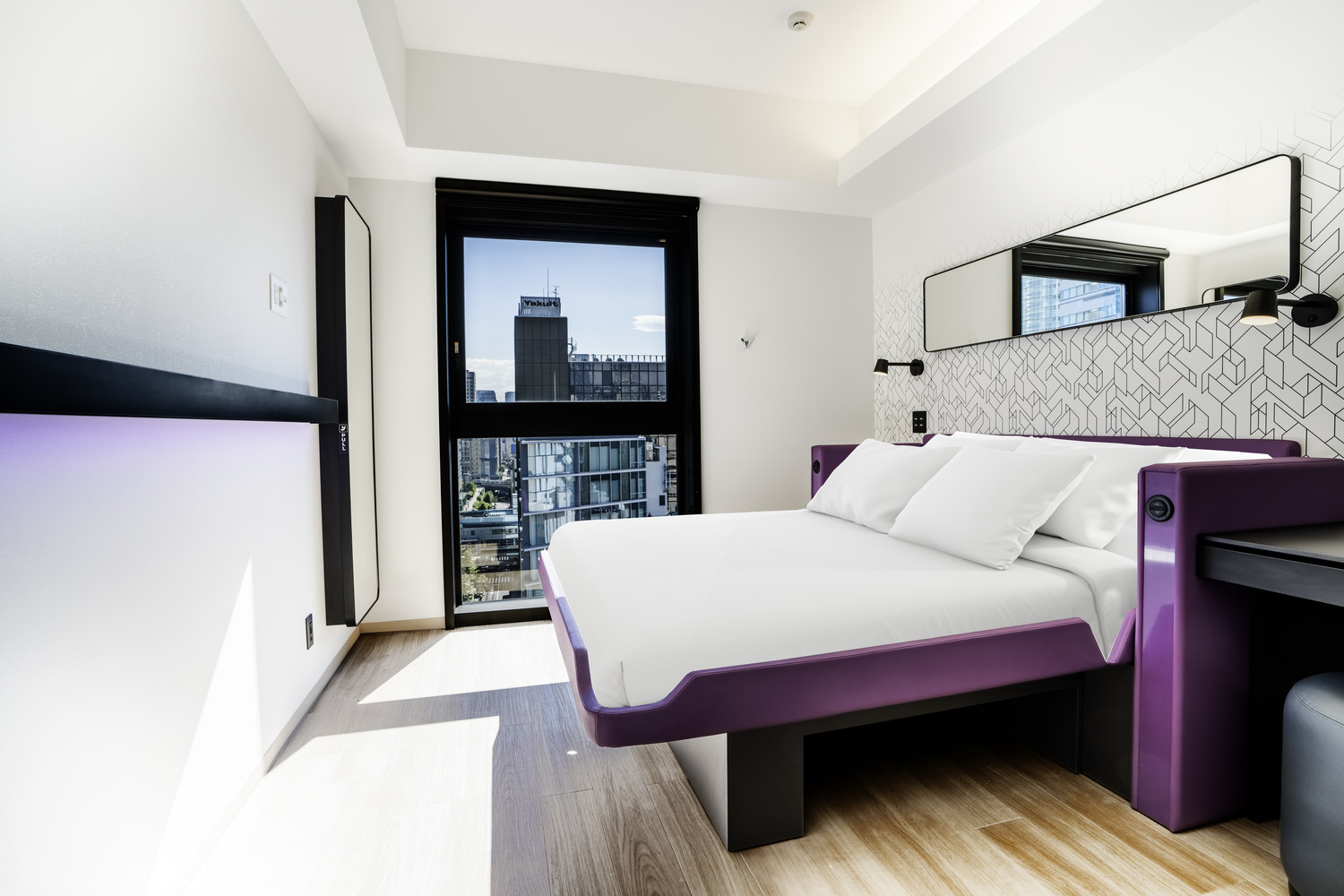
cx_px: 672
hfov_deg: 96.7
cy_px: 448
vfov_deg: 73.7
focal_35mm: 16
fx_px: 597
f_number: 10
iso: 200
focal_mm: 16
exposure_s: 1/1250
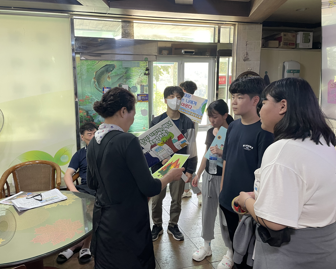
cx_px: 154
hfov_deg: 62.1
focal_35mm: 28
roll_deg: +0.3
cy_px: 139
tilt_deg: -9.5
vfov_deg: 51.5
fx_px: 278
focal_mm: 4.2
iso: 100
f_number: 1.6
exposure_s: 1/60
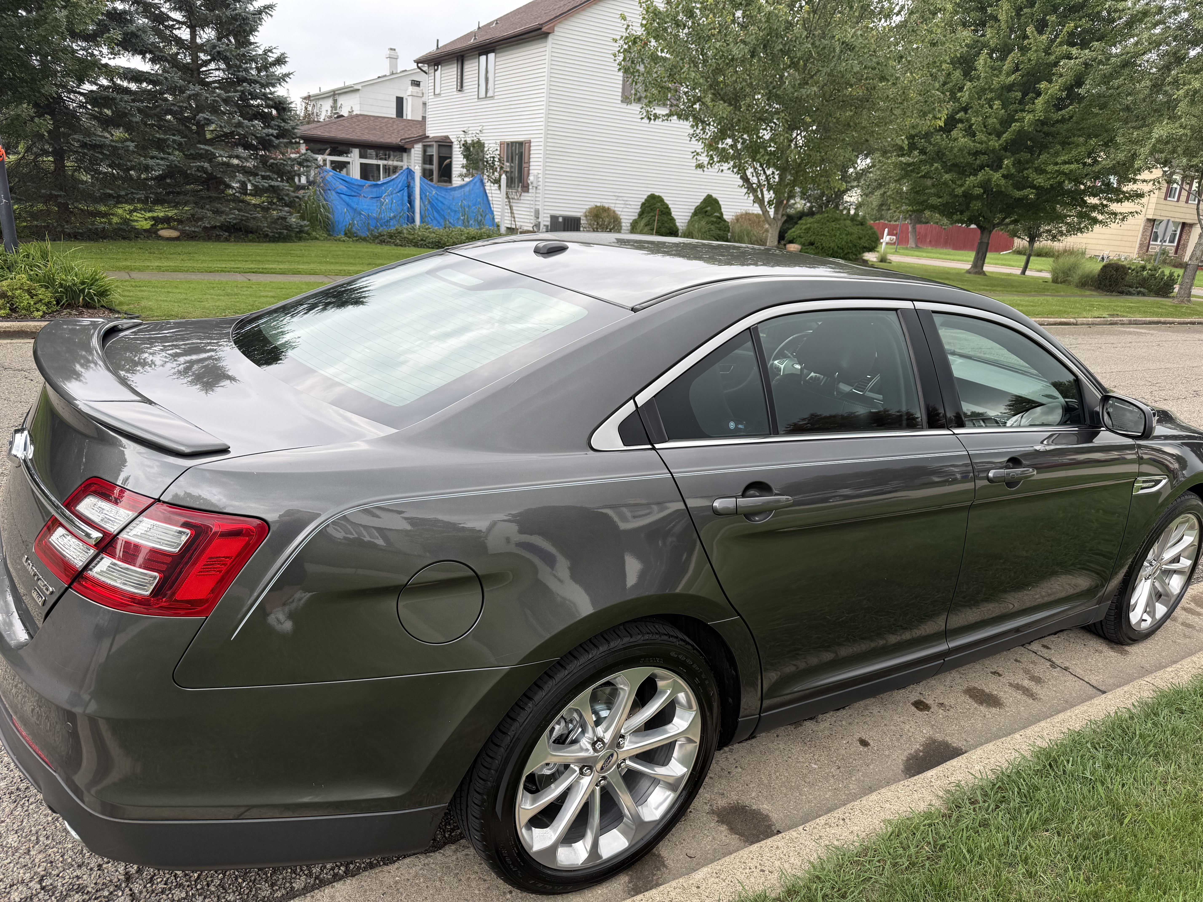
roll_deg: -4.0
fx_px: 834
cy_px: 451
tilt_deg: -16.4
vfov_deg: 56.8
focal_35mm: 24
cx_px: 602
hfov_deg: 71.6
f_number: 1.78
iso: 64
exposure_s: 1/141
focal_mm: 6.76
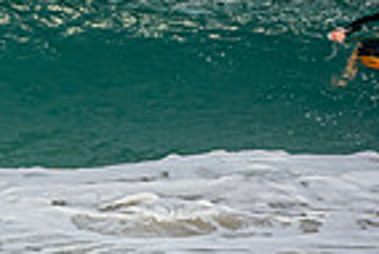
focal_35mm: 1226
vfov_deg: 1.1
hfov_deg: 1.7
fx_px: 12920
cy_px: 108
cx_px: -360
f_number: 5.6
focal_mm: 200
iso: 200
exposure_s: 1/800
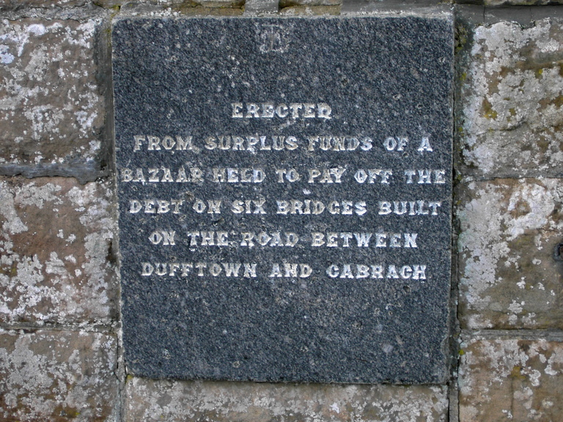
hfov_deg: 23.0
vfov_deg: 17.4
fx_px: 1382
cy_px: 211
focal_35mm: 85
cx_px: 282
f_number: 4
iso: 100
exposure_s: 1/50
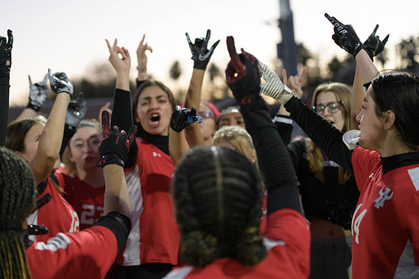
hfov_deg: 25.7
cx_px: 186
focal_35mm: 79
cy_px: 123
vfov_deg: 17.3
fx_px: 920
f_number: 2.8
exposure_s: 1/640
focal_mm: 70
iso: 5000
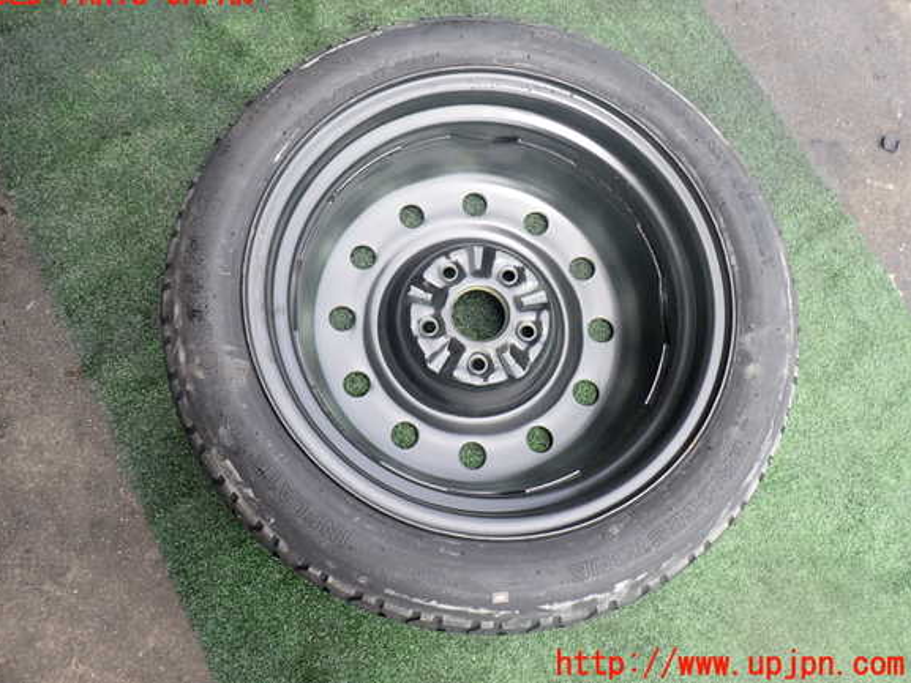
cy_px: 330
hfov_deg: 67.3
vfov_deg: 53.1
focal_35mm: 26
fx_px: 684
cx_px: 439
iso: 100
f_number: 2.8
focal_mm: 4.5
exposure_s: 1/250
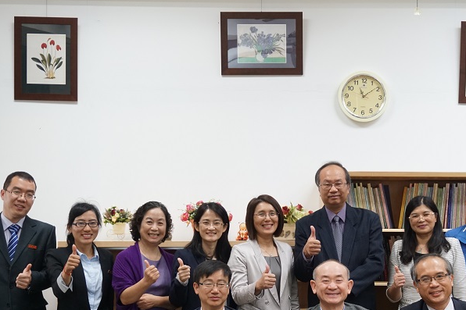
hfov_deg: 26.2
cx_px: 312
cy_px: 229
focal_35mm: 77
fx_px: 996
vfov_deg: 17.6
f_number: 5
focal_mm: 34
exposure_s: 1/60
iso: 1000
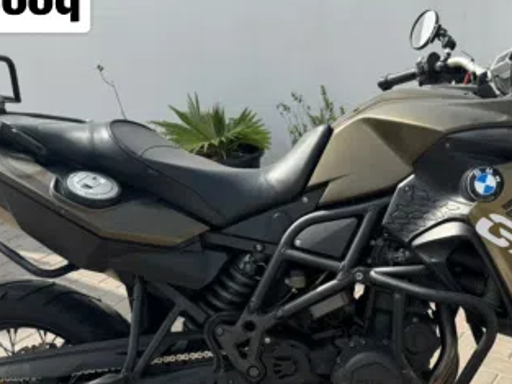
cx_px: 337
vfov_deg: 29.4
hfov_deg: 38.5
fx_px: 725
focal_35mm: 49
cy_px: 268
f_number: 1.78
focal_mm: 6.76
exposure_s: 1/2041
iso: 80
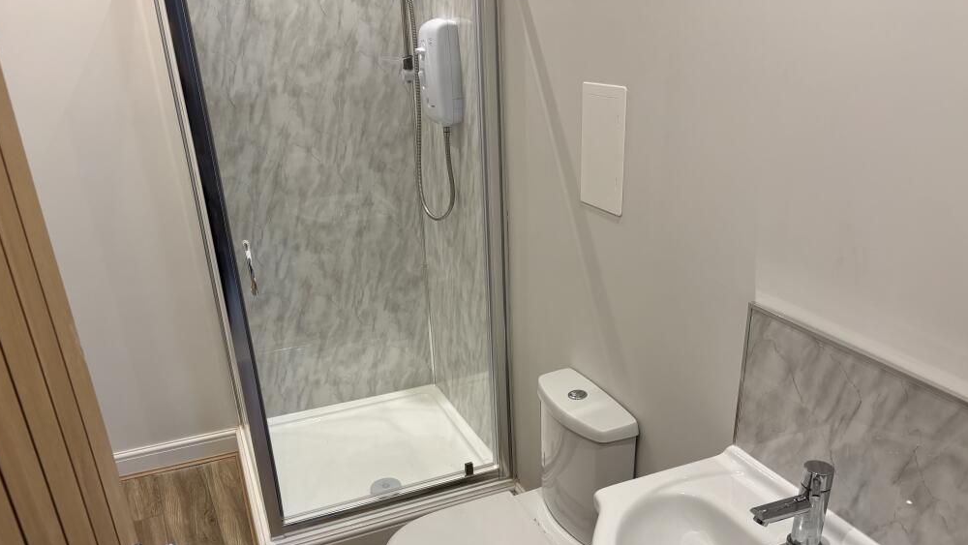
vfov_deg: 39.7
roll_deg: +2.7
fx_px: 745
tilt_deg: -24.7
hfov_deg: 66.1
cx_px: 483
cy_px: 363
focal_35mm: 29
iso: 80
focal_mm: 5.96
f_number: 1.6
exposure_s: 1/100
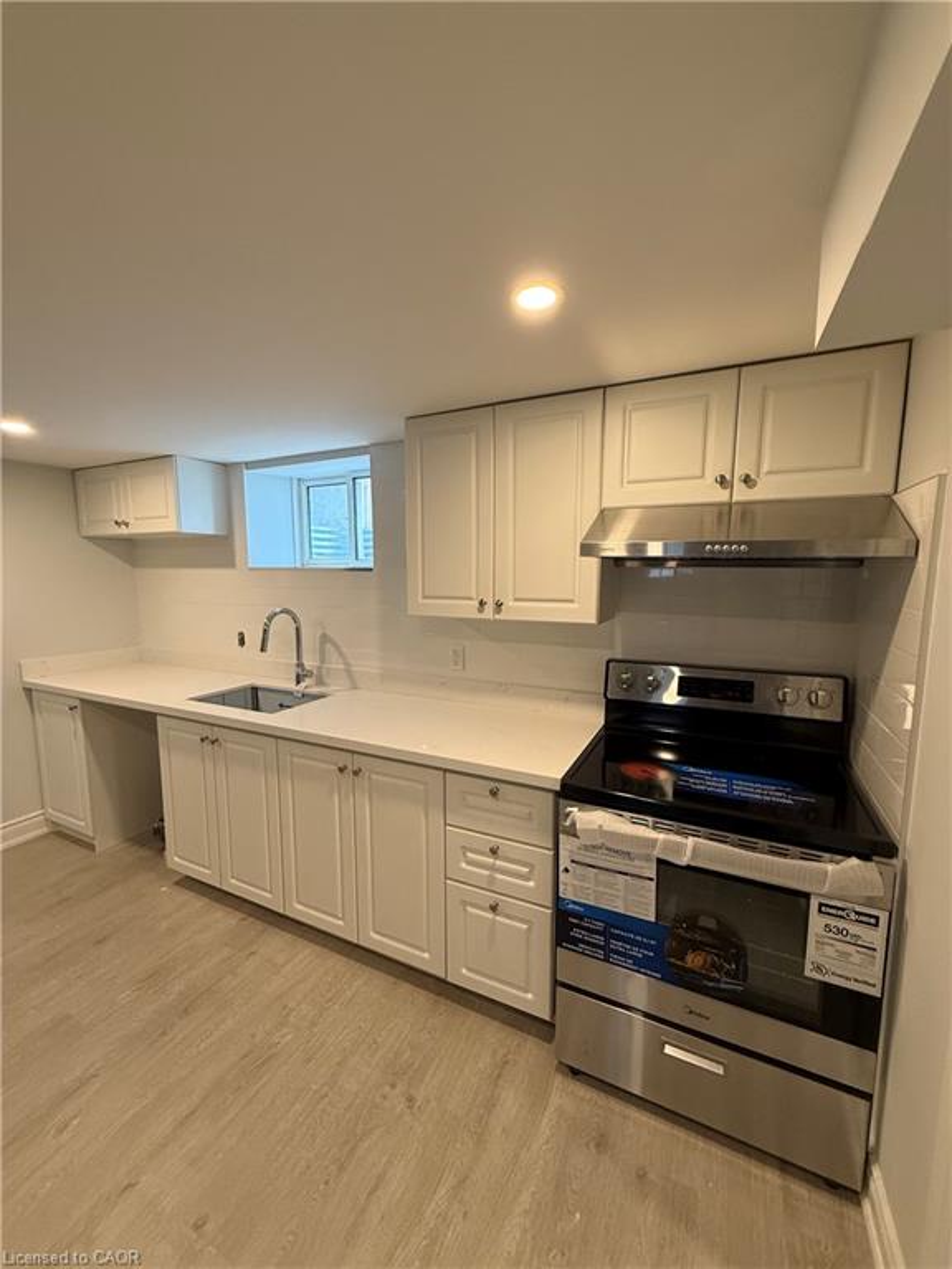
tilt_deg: -6.2
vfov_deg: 102.1
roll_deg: -0.4
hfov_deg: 85.7
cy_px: 634
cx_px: 476
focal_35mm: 14
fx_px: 513
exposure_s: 1/60
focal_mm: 2.22
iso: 200
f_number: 2.2
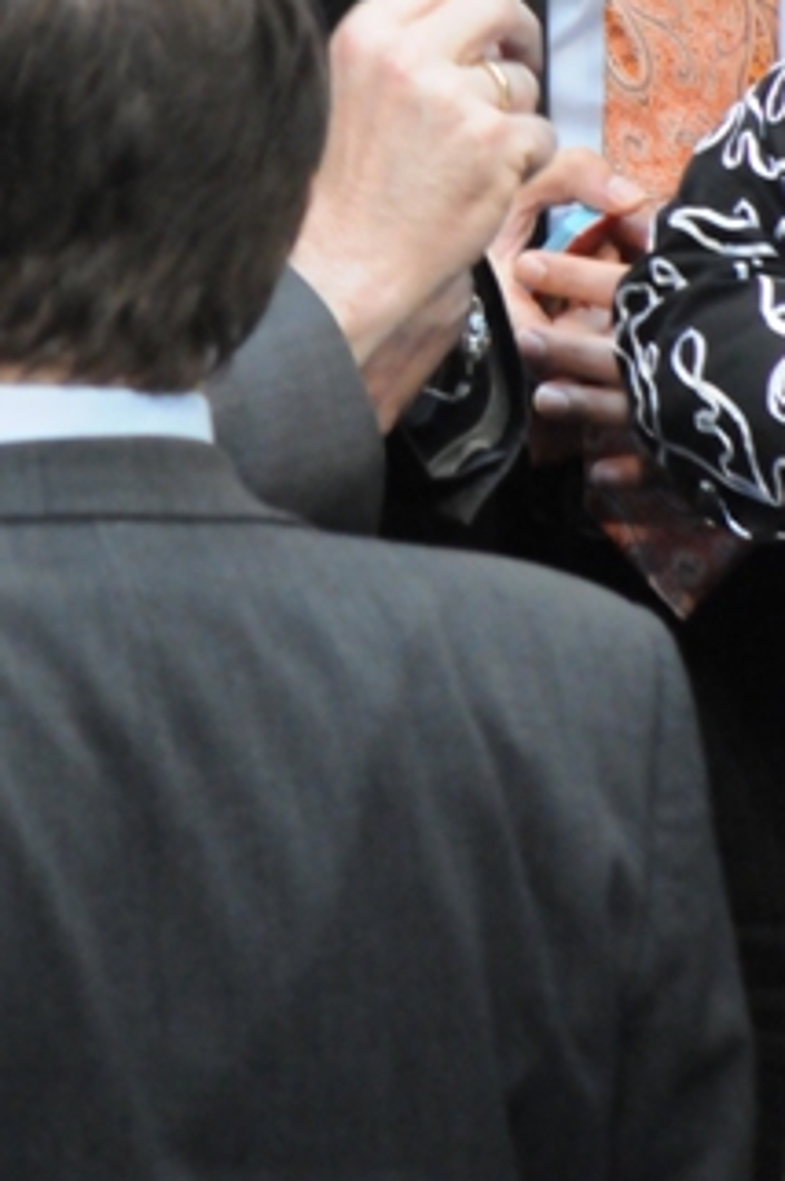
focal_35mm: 858
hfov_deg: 1.6
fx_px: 28122
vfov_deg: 2.4
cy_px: 29
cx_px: 493
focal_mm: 230
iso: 3200
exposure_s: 1/90
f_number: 5.3
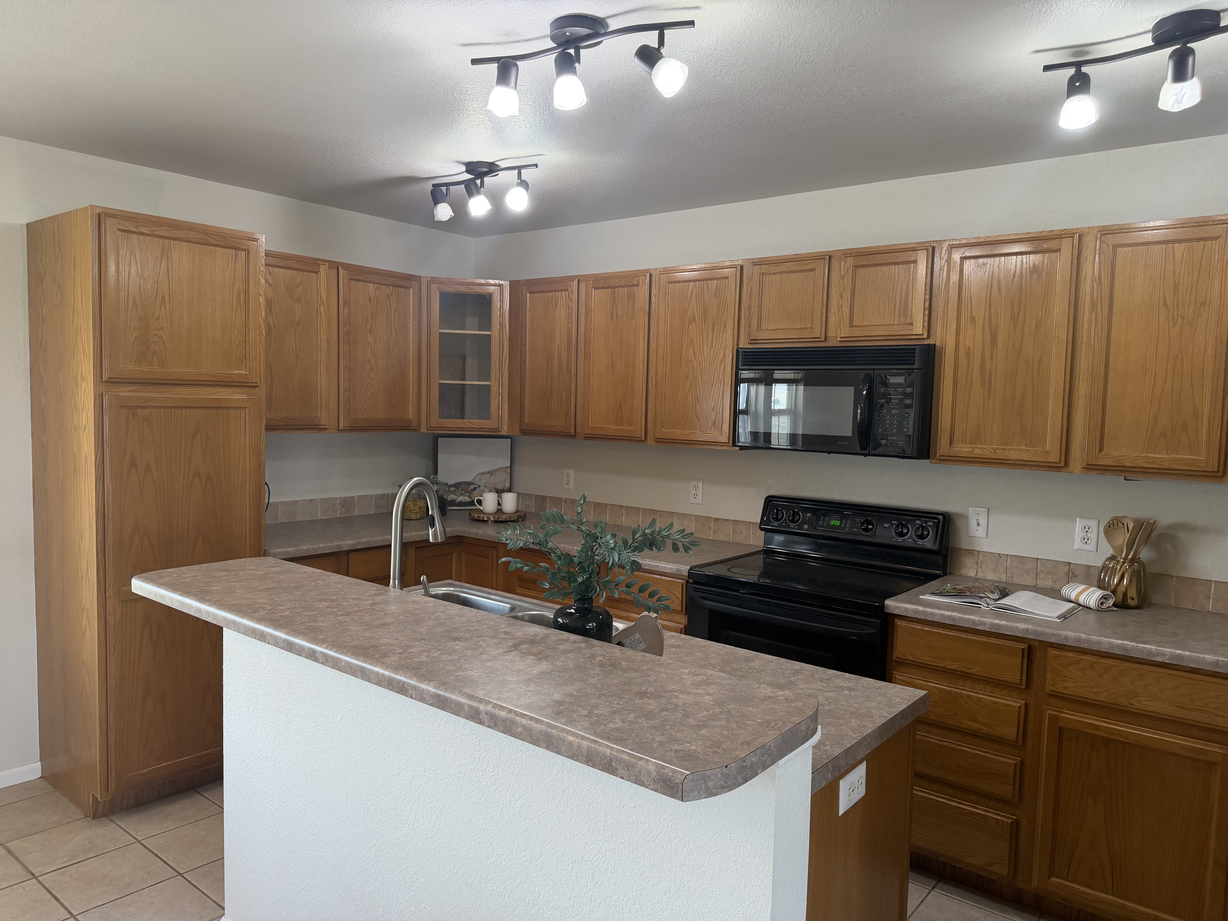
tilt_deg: -2.9
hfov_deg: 71.6
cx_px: 614
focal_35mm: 24
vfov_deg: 56.8
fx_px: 851
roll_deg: -1.1
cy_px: 460
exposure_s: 1/161
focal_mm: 6.76
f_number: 1.78
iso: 200
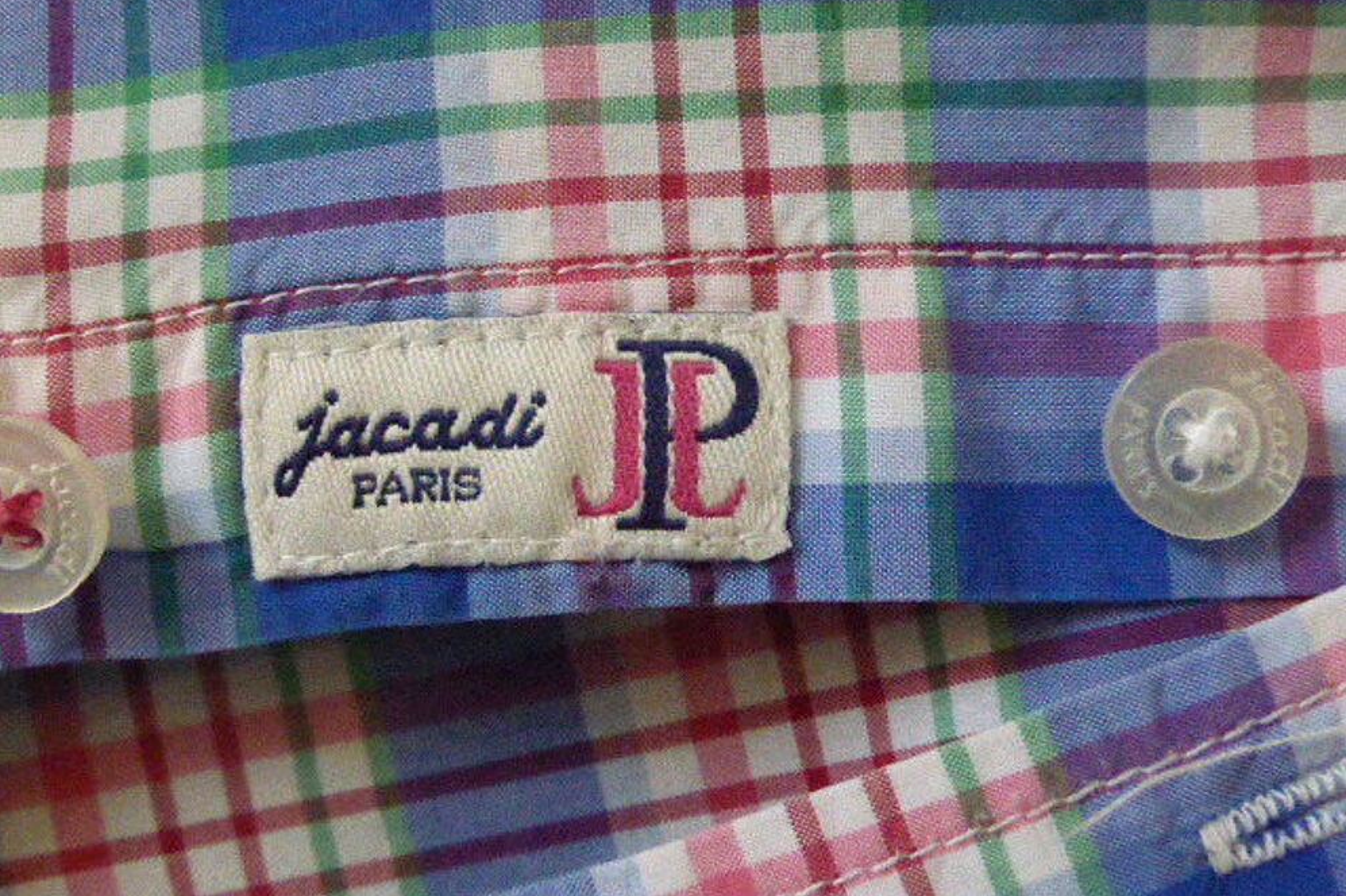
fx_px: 1794
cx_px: 672
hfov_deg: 41.1
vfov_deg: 28.0
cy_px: 410
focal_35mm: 48
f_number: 4.1
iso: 3200
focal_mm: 7.9
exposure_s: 1/40
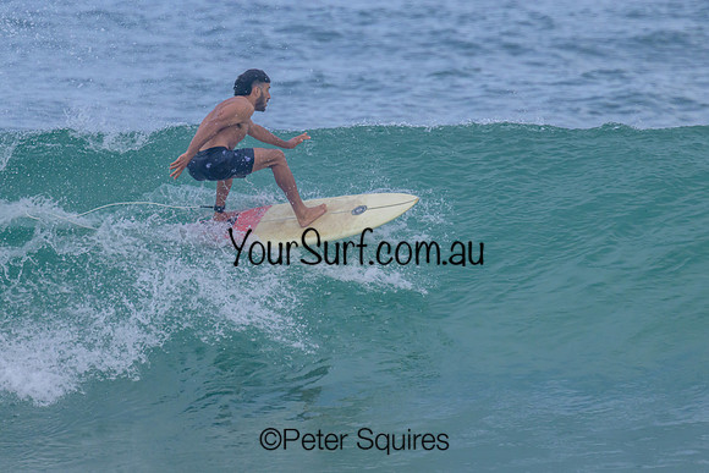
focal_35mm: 1077
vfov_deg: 1.3
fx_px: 21208
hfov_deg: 1.9
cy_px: 190
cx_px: 292
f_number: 11
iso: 1250
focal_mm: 800
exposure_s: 1/2000
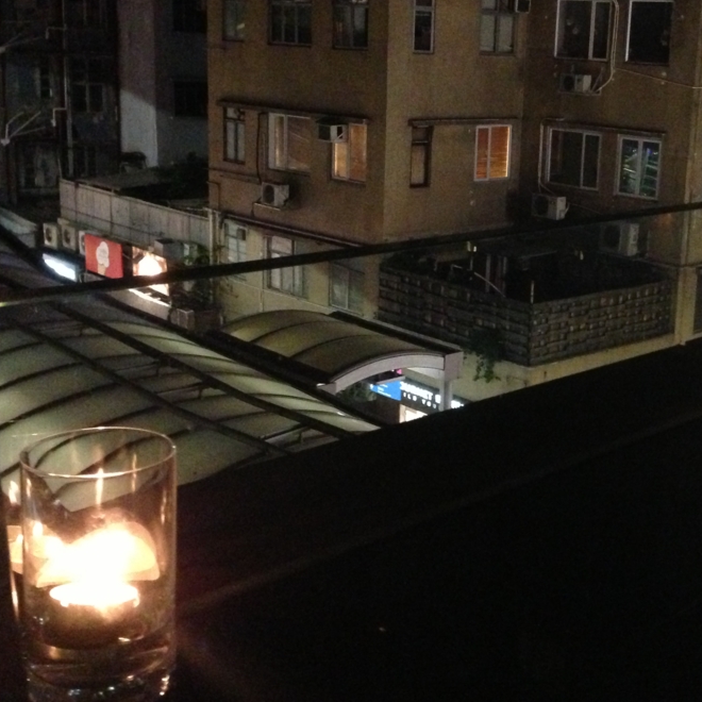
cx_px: 516
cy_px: 285
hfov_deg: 31.7
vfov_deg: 32.1
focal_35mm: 53
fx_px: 1216
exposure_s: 1/15
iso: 800
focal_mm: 4.13
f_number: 2.4
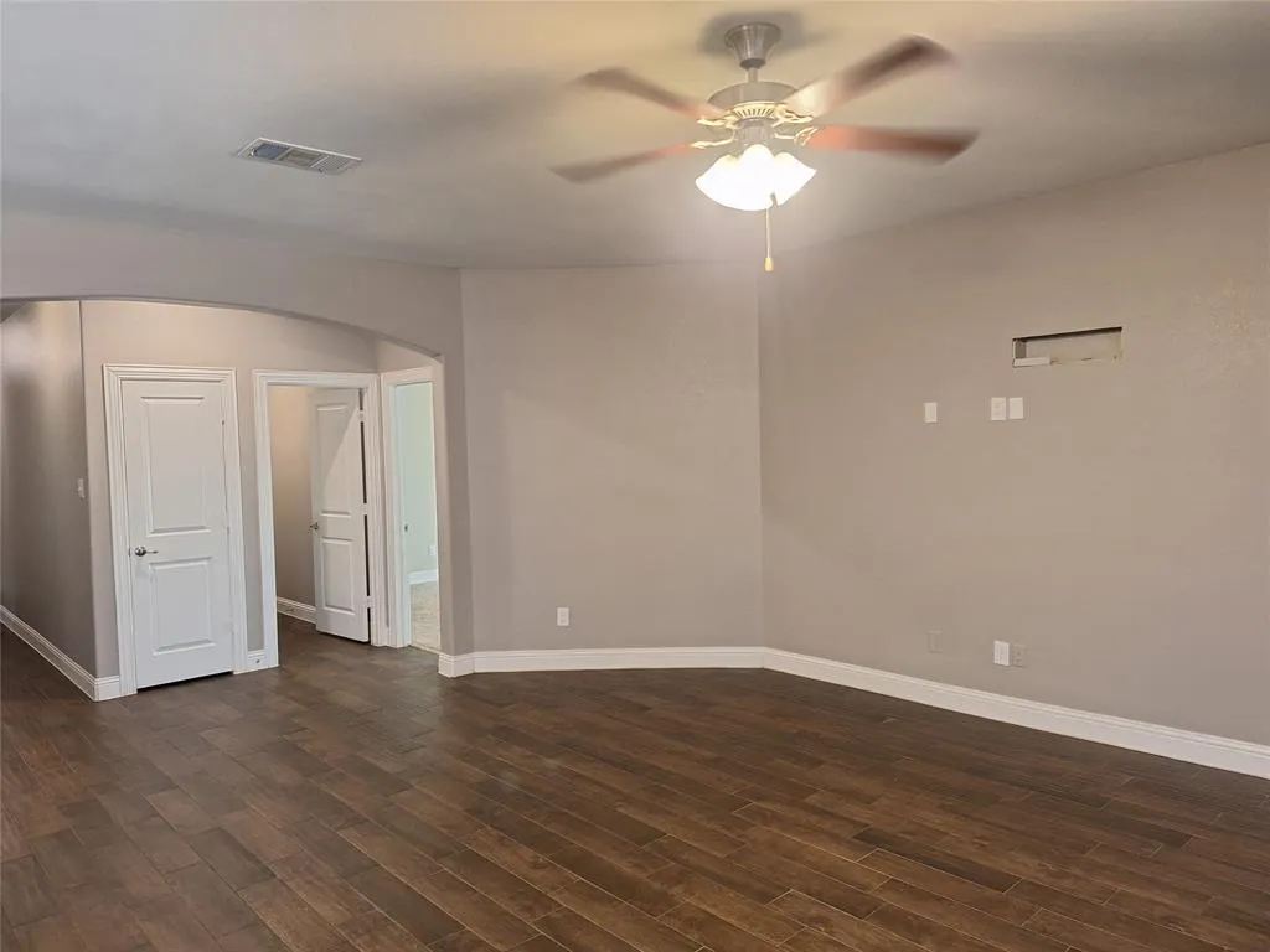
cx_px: 635
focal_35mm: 23
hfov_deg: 73.9
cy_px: 476
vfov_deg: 58.9
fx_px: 844
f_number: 1.8
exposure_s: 1/40
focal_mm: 5.54
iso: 160
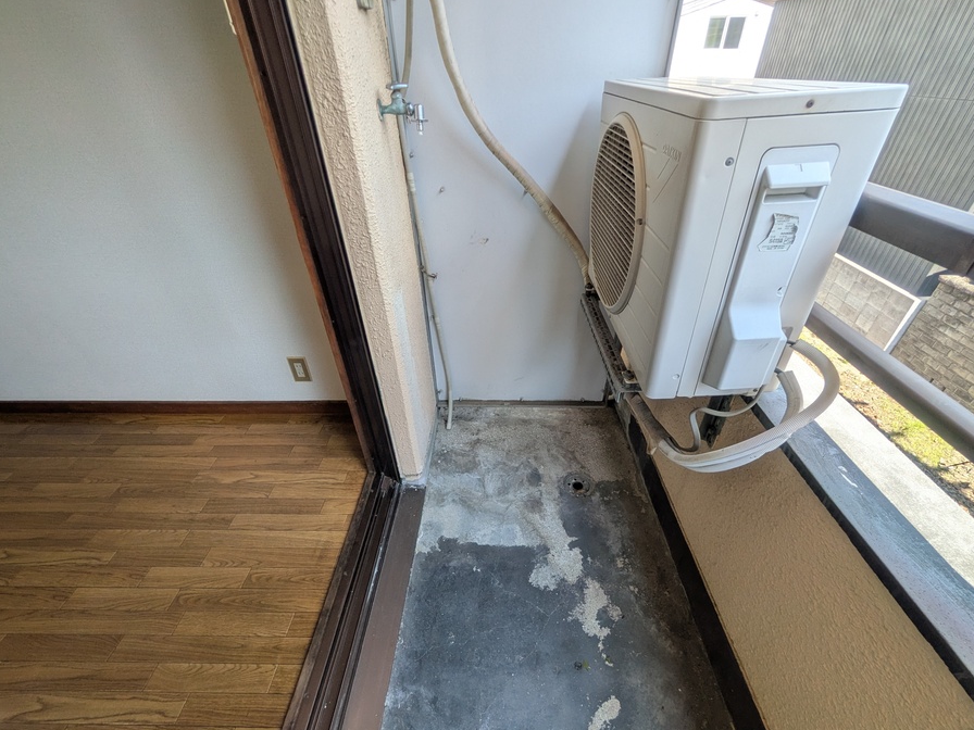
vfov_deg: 81.7
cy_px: 363
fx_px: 422
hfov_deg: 98.2
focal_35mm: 15
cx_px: 496
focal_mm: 1.83
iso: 50
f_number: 2.2
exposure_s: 1/272
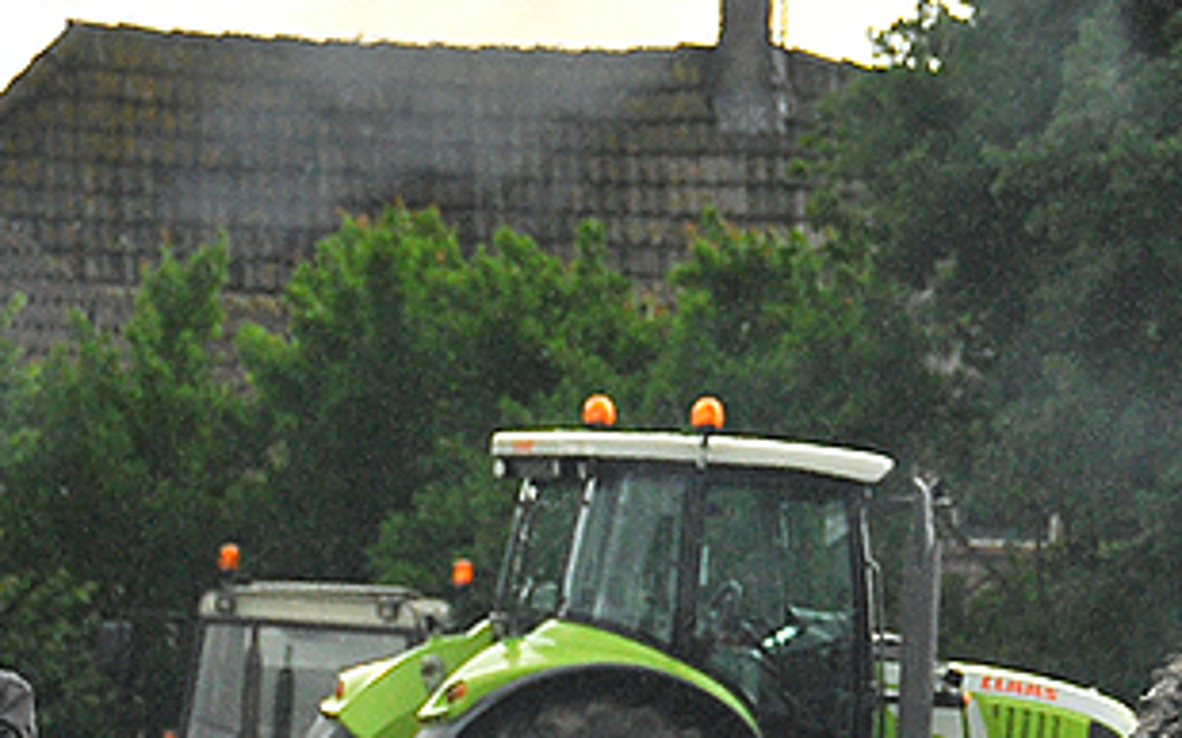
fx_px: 26851
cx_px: 1806
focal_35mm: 834
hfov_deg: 2.5
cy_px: 570
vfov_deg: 1.6
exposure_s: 1/800
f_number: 5.6
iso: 500
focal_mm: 165
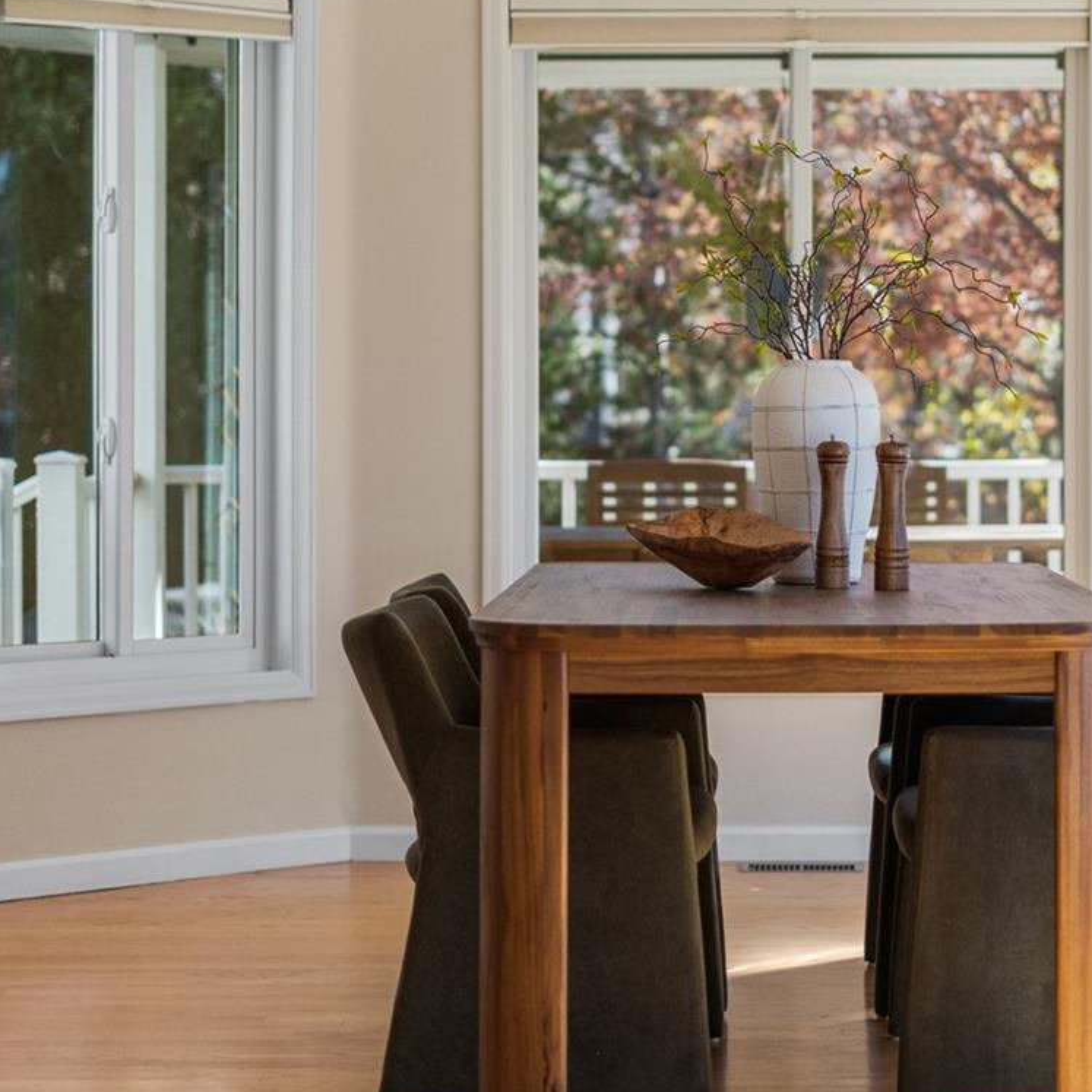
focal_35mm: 91
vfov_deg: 19.1
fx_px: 3248
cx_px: 817
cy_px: 411
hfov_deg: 19.0
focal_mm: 50
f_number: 1.8
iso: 400
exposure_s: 1/640
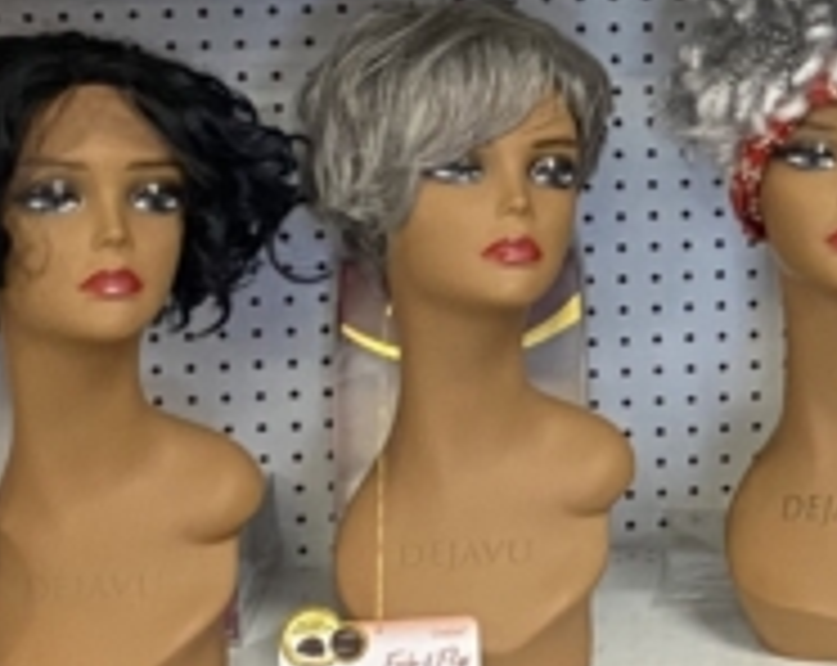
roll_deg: +0.5
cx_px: 1292
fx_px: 3461
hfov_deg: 13.0
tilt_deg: -9.7
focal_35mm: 140
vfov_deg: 11.0
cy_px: 135
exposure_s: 1/50
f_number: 1.8
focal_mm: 4.25
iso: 320
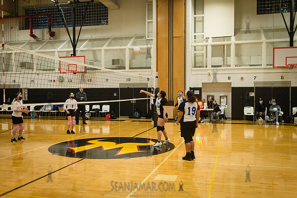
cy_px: 99
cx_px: 148
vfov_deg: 36.7
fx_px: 298
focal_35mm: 36
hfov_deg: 52.9
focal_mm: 35
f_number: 2.8
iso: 4000
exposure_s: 1/250
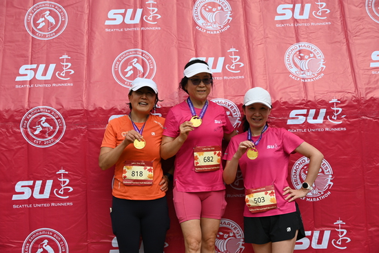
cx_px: 190
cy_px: 126
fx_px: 569
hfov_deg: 36.9
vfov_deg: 25.1
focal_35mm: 54
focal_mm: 54
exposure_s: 1/250
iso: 100
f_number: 5.6
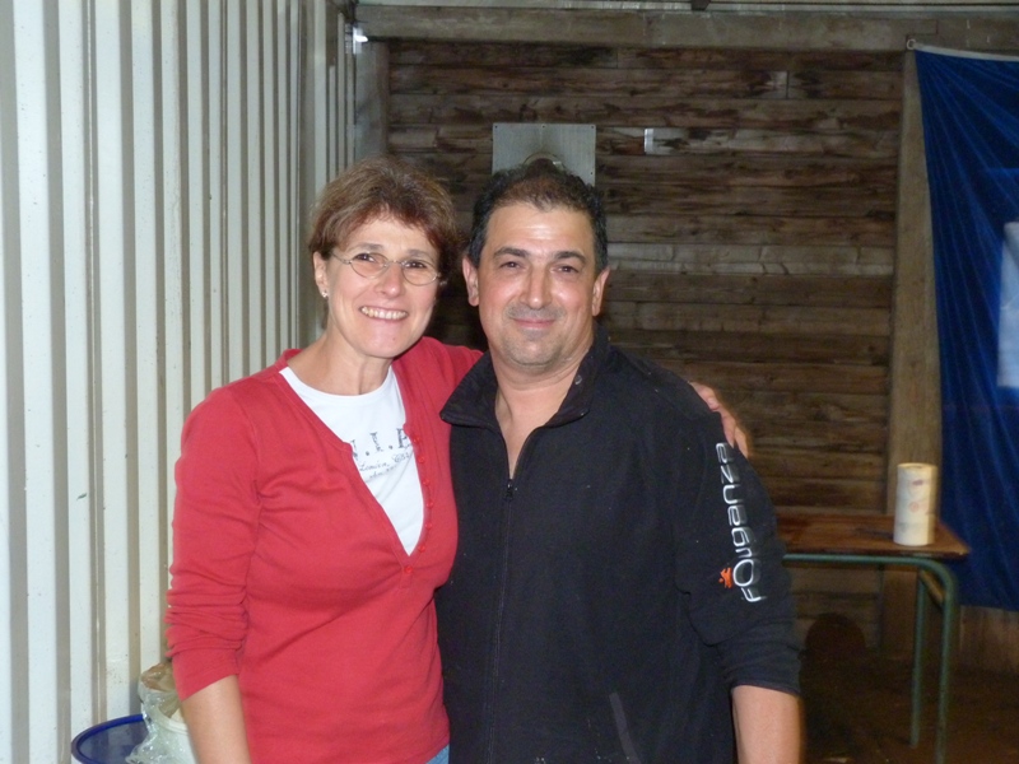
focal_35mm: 52
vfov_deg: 28.0
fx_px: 1531
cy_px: 382
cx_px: 510
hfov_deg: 36.8
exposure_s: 1/15
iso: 400
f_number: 3.2
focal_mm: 9.4
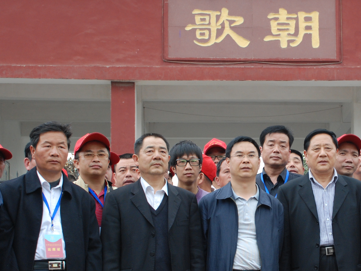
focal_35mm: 97
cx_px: 296
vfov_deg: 15.2
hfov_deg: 20.0
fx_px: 1011
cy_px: 192
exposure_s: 1/160
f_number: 7.1
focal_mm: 32
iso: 320
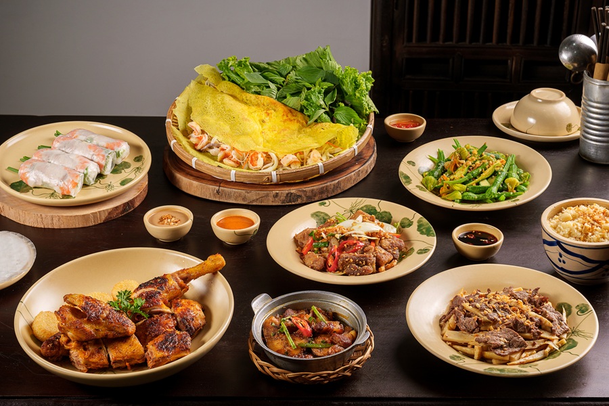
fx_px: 1184
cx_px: 304
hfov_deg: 28.8
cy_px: 203
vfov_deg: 19.5
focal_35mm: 70
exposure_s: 1/160
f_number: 10
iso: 125
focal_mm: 70
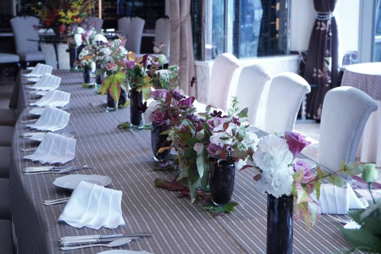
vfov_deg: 19.4
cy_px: 127
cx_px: 190
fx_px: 741
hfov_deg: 28.8
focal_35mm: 70
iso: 3200
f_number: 9
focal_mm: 70
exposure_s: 1/200
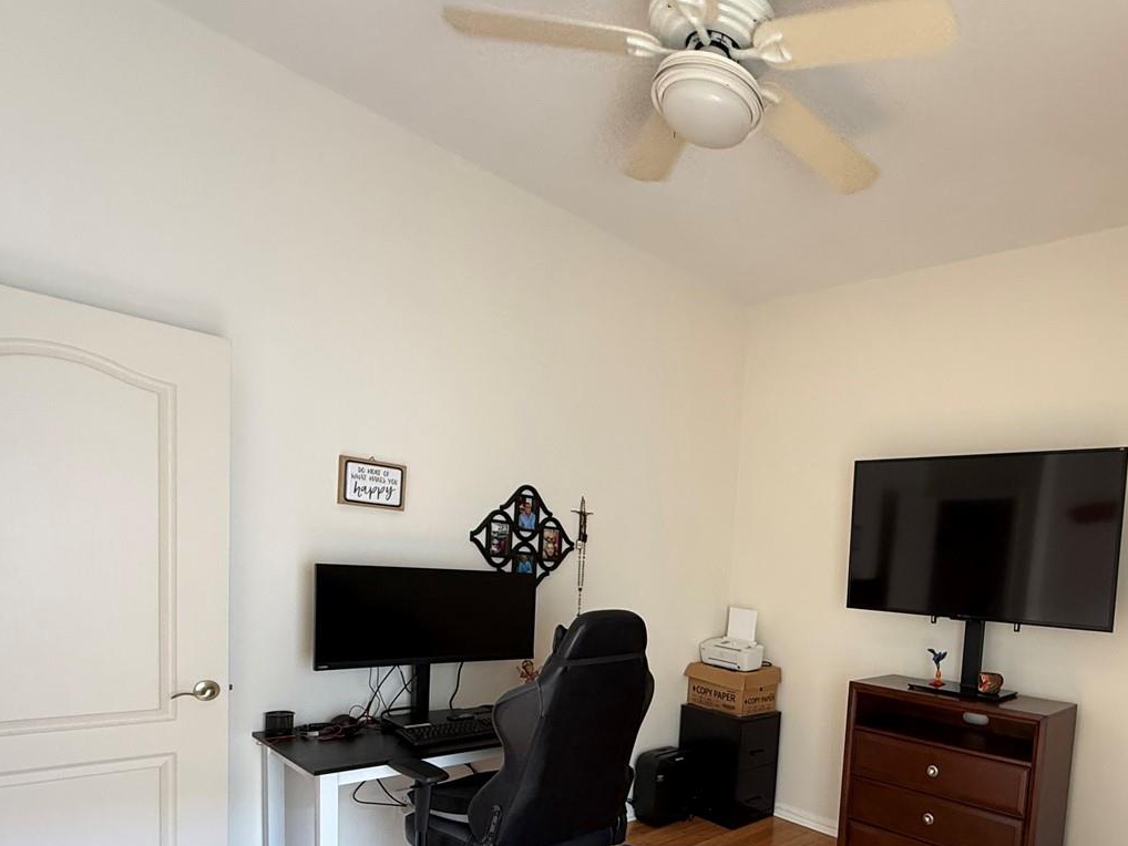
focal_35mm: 22
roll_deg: -4.4
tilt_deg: -4.2
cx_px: 810
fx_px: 717
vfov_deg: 58.1
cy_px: 630
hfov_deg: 72.4
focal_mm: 2.22
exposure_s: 1/99
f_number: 2.2
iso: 250
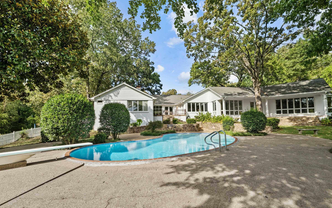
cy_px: 116
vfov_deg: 71.0
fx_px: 145
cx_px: 166
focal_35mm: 16
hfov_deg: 97.8
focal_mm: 10
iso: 400
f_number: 6.4
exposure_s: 1/250
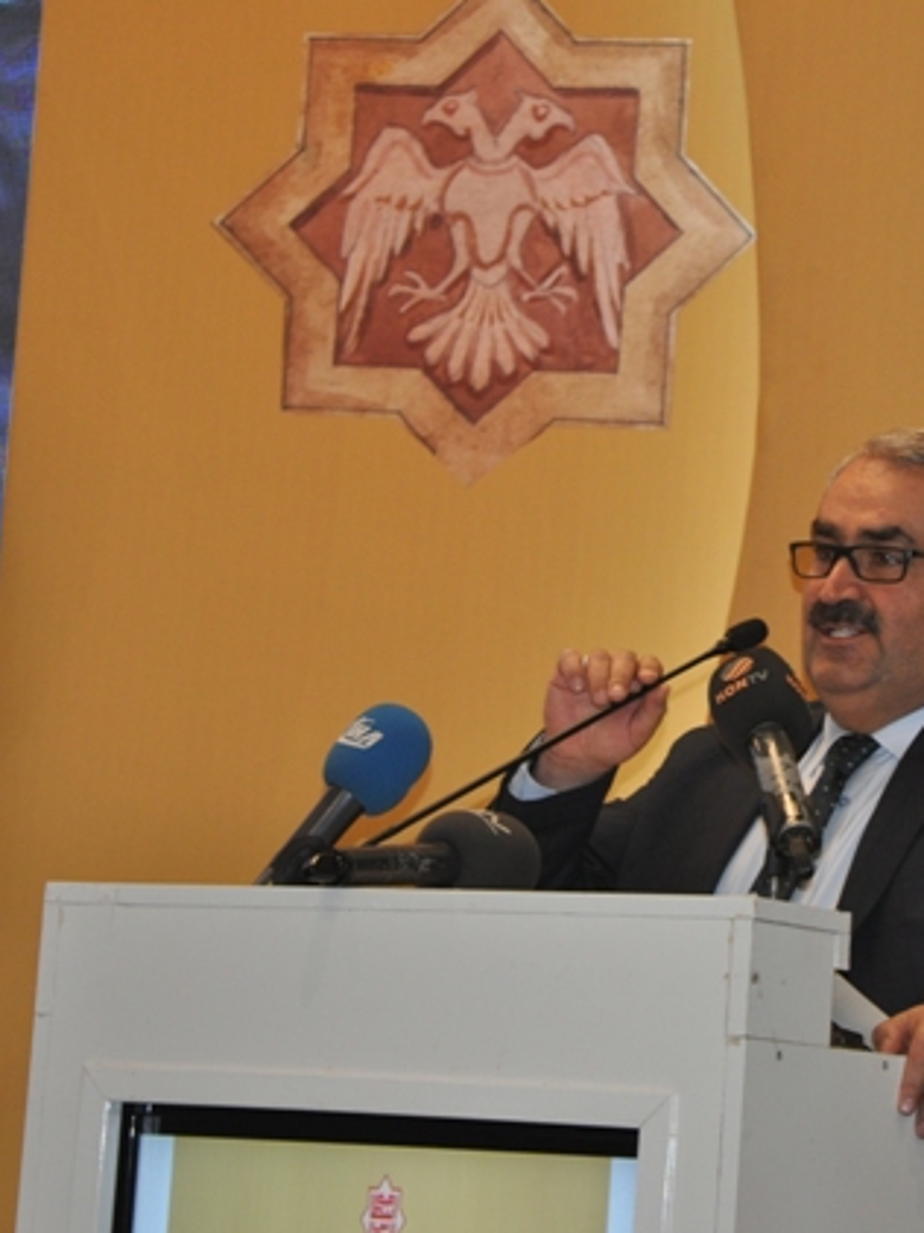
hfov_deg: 9.7
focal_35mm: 153
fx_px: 5451
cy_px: 615
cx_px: 757
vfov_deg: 12.9
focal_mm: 70
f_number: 4.5
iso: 800
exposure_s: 1/60
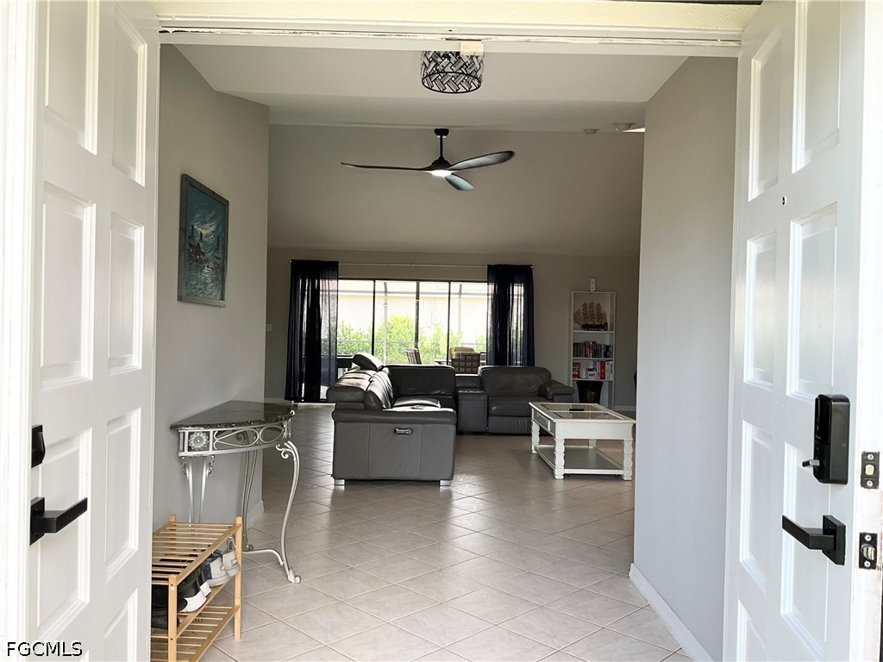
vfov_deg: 48.2
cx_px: 442
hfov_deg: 61.7
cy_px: 331
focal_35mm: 29
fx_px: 740
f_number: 1.8
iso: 64
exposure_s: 1/122
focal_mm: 3
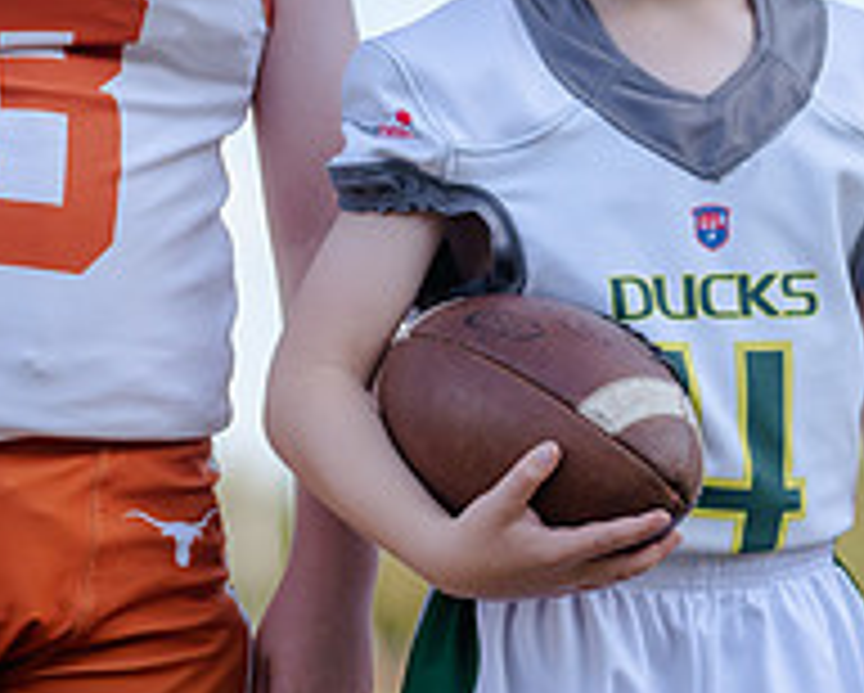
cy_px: 142
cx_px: 315
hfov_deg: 5.3
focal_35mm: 365
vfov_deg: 4.2
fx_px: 9343
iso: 100
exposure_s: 1/320
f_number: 3.5
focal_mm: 129
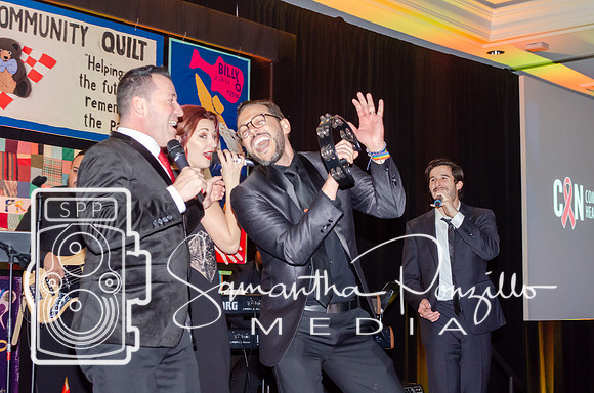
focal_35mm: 64
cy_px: 196
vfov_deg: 21.3
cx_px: 297
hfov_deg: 31.7
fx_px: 1047
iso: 3200
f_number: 5
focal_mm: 38
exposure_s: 1/60
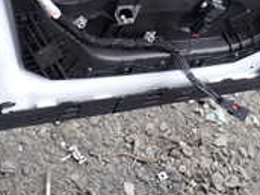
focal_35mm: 87
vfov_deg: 15.8
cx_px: 106
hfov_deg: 22.5
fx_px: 653
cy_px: -88
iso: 100
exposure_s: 1/125
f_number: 2.8
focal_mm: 4.5
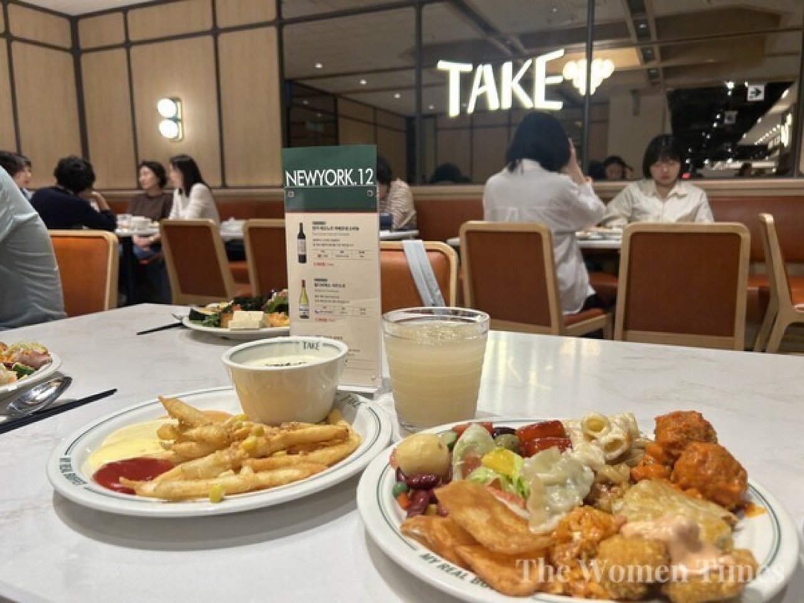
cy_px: 302
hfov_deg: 67.3
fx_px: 604
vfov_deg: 53.1
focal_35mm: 26
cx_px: 402
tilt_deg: -8.7
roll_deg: +0.4
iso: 50
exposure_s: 1/111
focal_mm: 5.7
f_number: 1.5
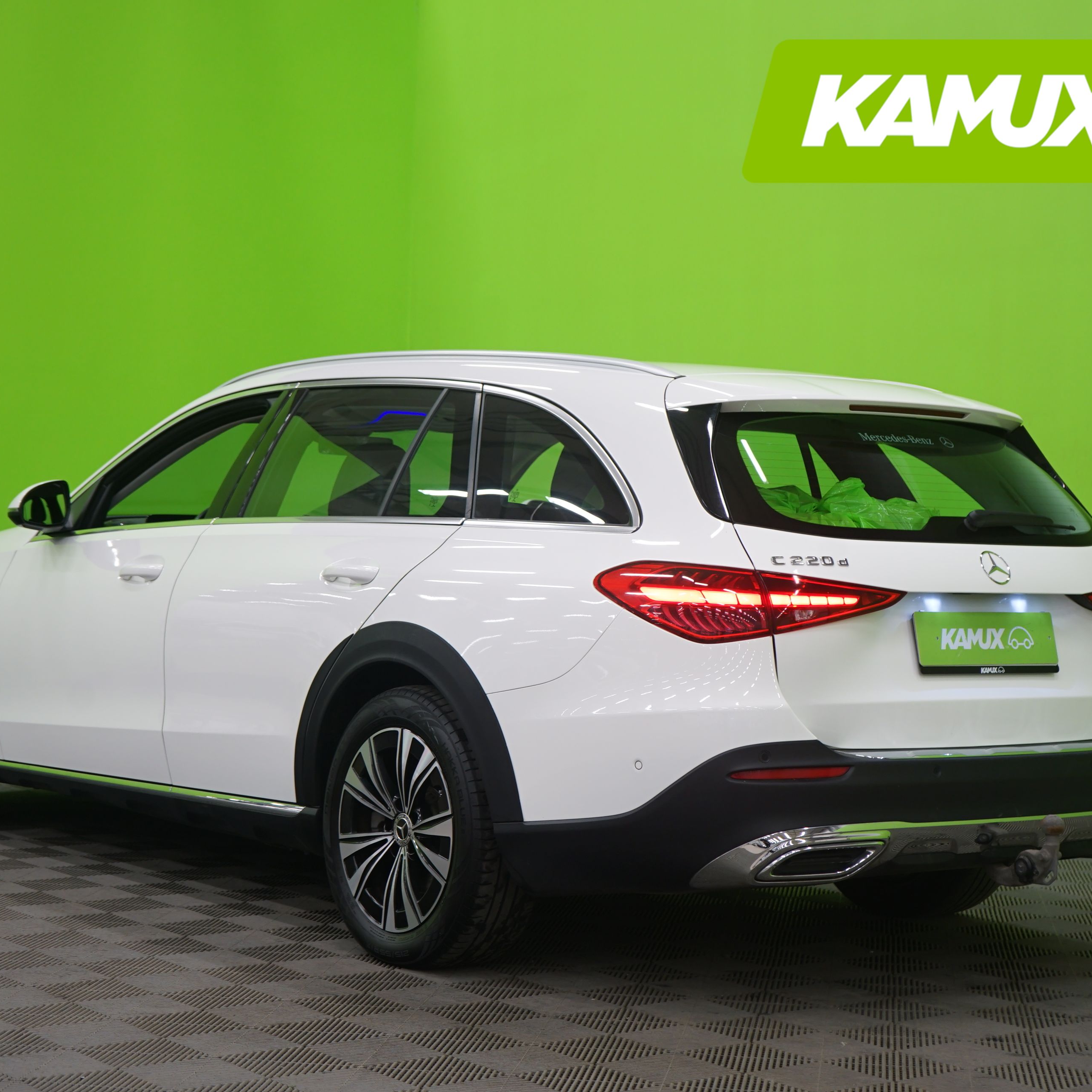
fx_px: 2320
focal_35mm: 65
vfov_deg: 26.5
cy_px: 543
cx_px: 534
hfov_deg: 26.5
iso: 400
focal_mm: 50
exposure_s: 1/10
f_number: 5
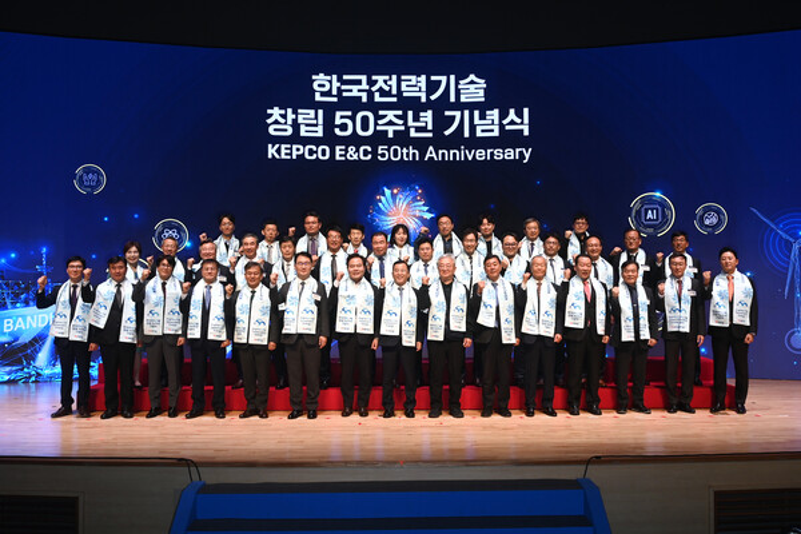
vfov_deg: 38.9
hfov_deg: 55.8
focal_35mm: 34
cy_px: 267
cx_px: 400
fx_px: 756
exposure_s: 1/250
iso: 1250
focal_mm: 34
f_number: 5.6
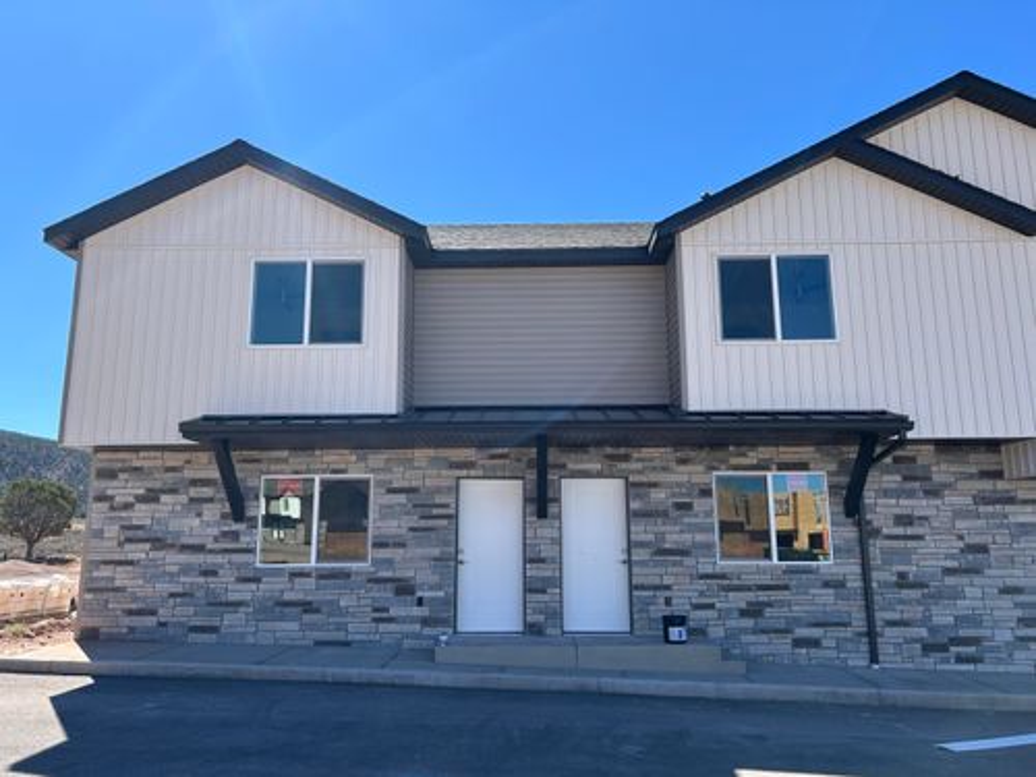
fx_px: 778
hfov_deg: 67.3
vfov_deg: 53.1
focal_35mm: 26
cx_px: 518
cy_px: 388
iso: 50
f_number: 1.5
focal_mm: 5.7
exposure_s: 1/2404
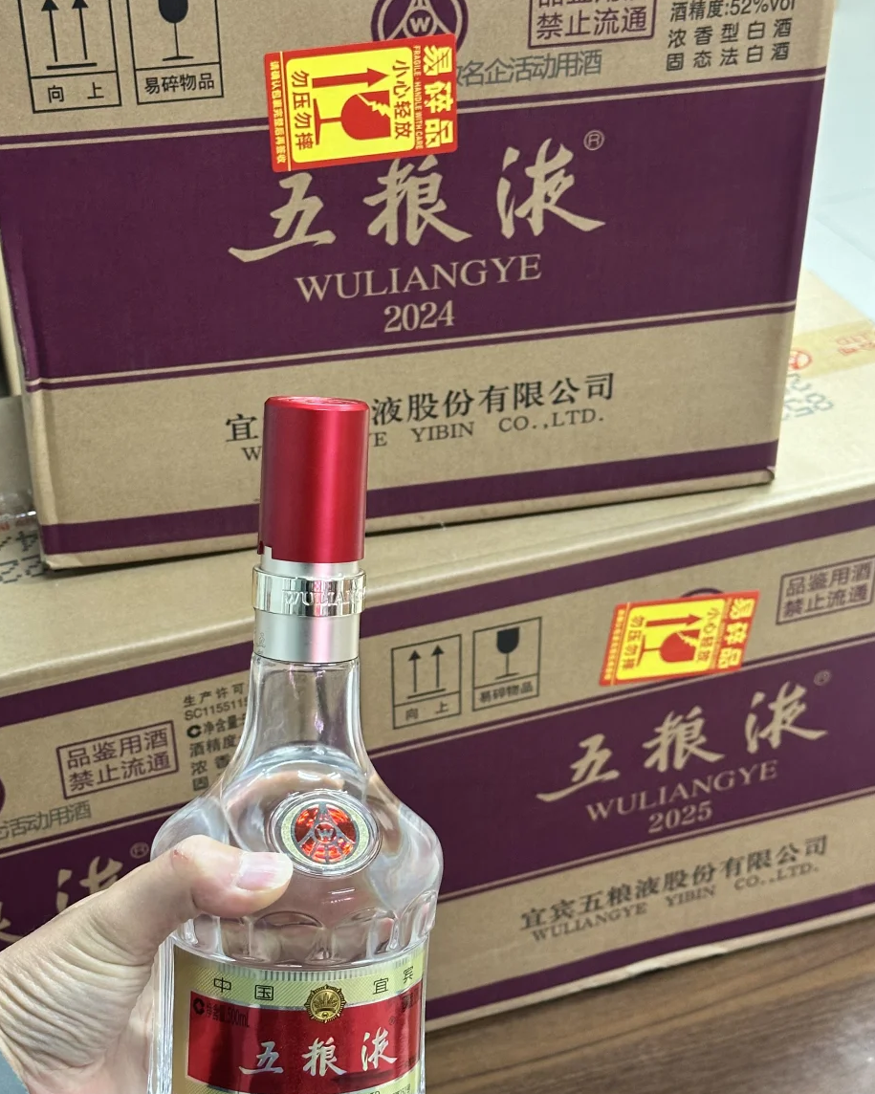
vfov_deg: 31.9
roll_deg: +2.0
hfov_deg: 25.8
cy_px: 603
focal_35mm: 59
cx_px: 407
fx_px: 1910
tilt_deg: -34.8
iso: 250
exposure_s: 1/50
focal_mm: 6.86
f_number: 1.78
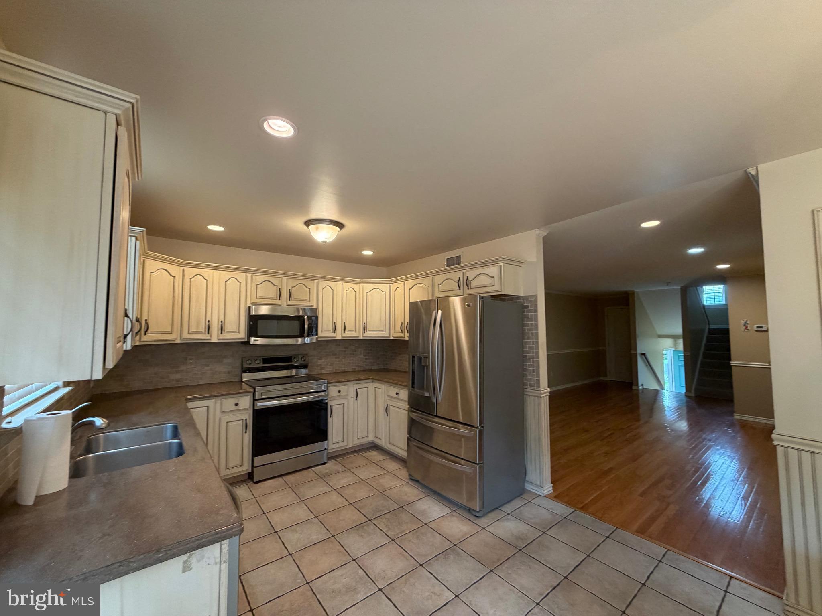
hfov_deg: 102.1
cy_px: 308
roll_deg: +0.2
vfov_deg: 85.7
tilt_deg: +3.6
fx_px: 332
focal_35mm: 14
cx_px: 411
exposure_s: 1/60
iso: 250
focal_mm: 2.22
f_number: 2.2
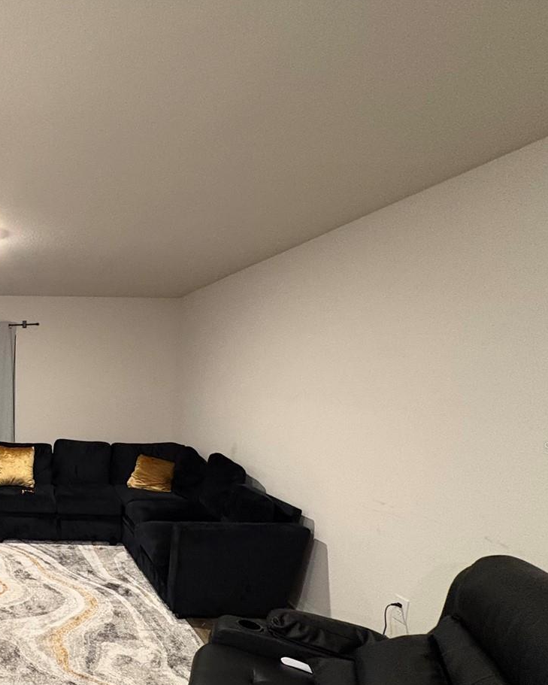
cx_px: 14
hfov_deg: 49.3
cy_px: 447
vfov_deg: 68.6
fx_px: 486
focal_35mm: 24
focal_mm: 2.22
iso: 640
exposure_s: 1/40
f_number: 2.2
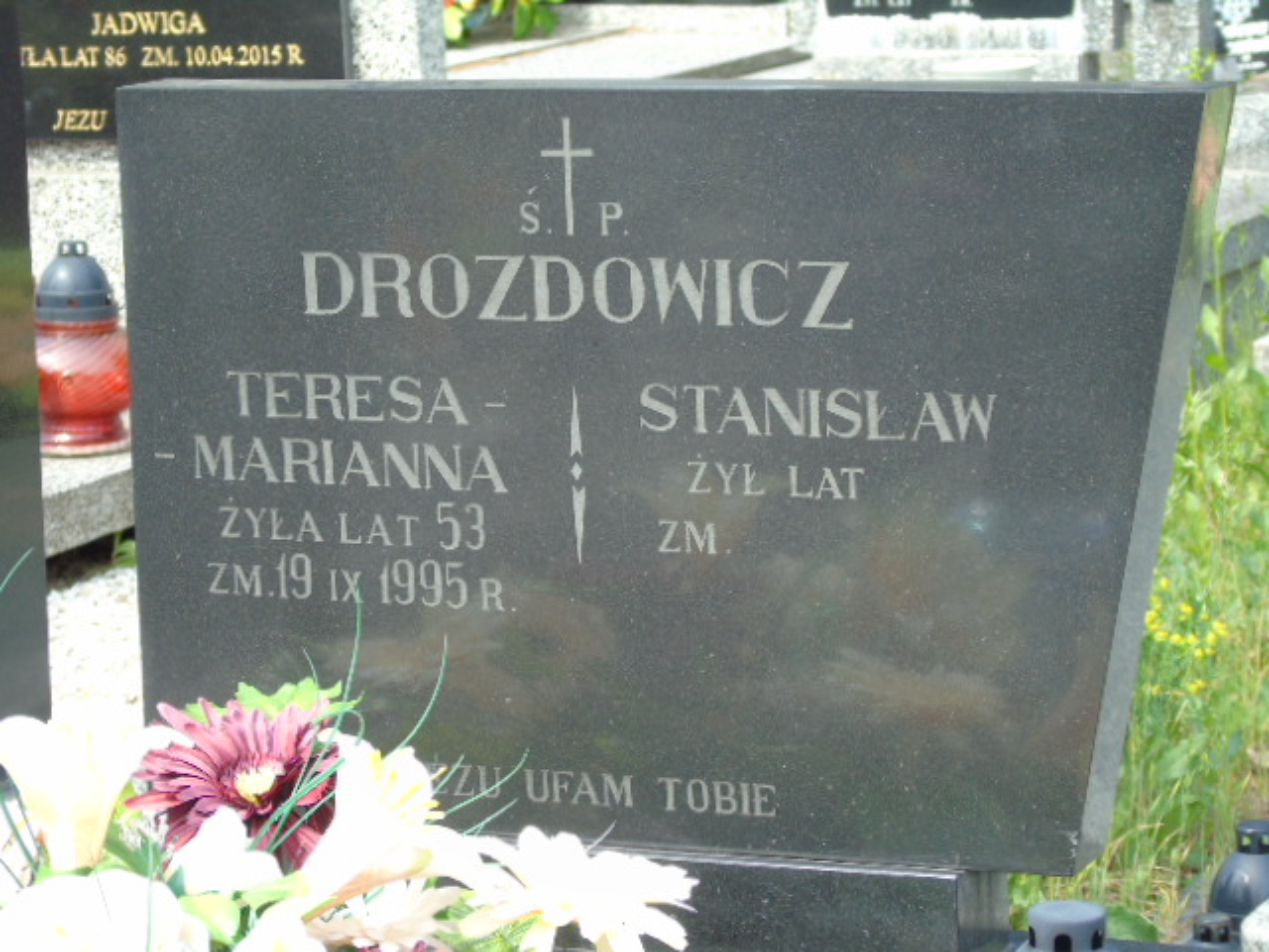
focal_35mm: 124
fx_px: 4546
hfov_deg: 15.9
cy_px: 476
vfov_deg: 12.0
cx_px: 634
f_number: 4.6
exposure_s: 1/80
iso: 80
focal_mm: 22
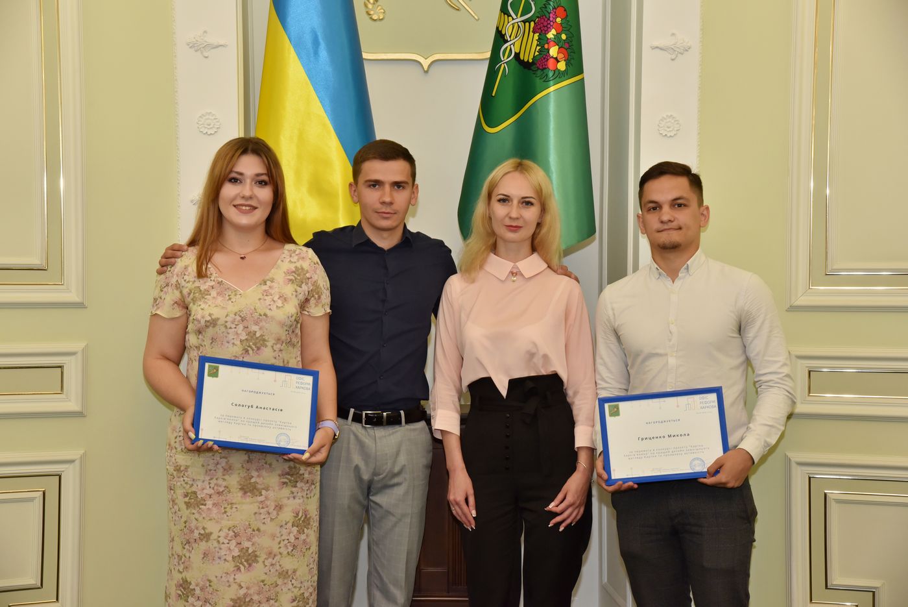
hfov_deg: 27.0
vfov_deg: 18.2
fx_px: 1893
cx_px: 454
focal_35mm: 75
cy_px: 304
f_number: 8
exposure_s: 1/60
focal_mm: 75
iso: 1250
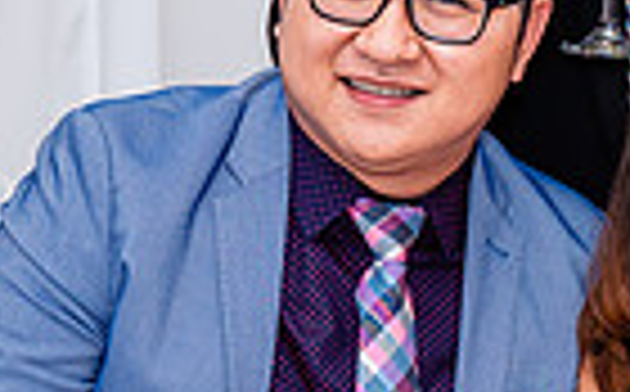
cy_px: 51
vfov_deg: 7.2
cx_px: 441
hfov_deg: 11.6
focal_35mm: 181
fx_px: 3103
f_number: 3.5
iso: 640
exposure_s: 1/160
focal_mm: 39
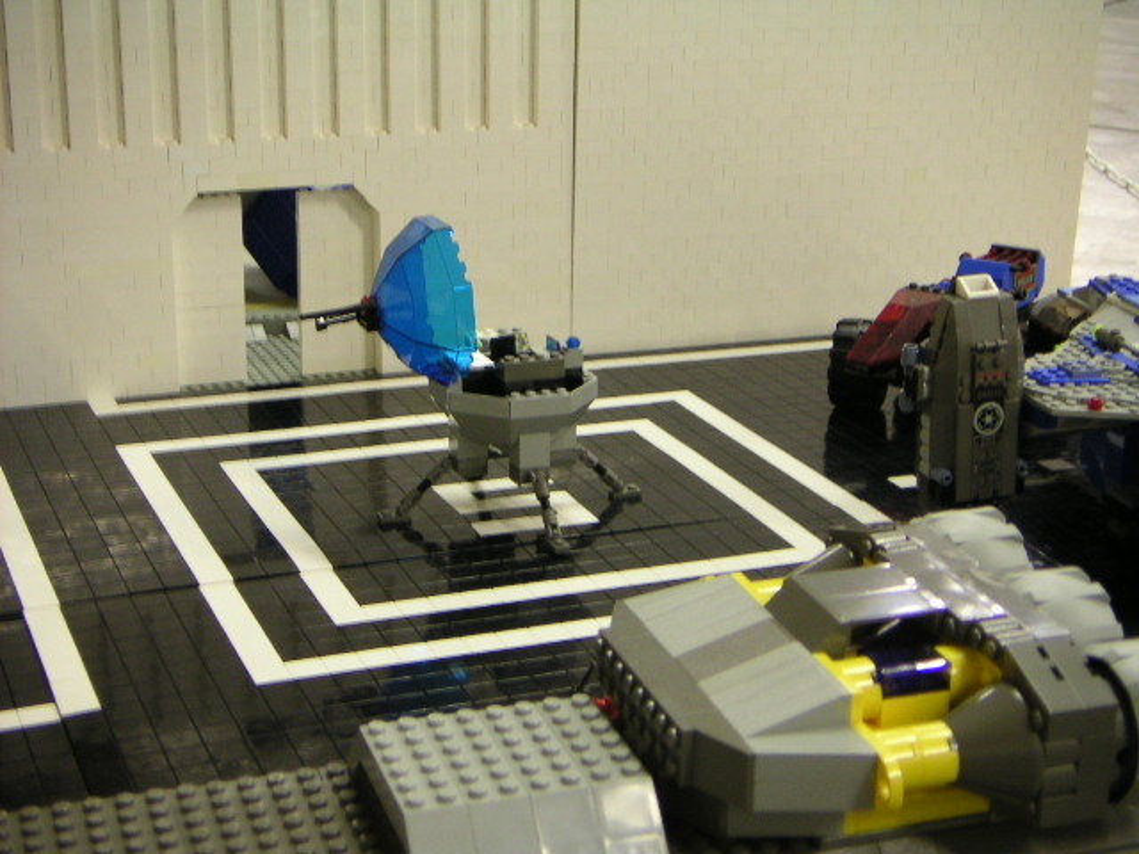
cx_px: 570
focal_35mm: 63
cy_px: 427
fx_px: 2073
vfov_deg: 23.3
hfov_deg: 30.7
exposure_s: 1/8
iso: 100
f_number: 3.2
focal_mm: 8.2
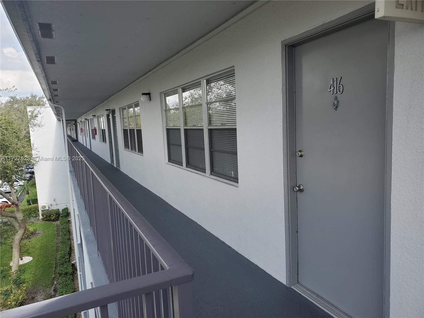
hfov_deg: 67.3
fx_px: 318
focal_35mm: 26
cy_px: 159
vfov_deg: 53.1
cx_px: 212
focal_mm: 4.3
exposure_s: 1/379
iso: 50
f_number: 2.4
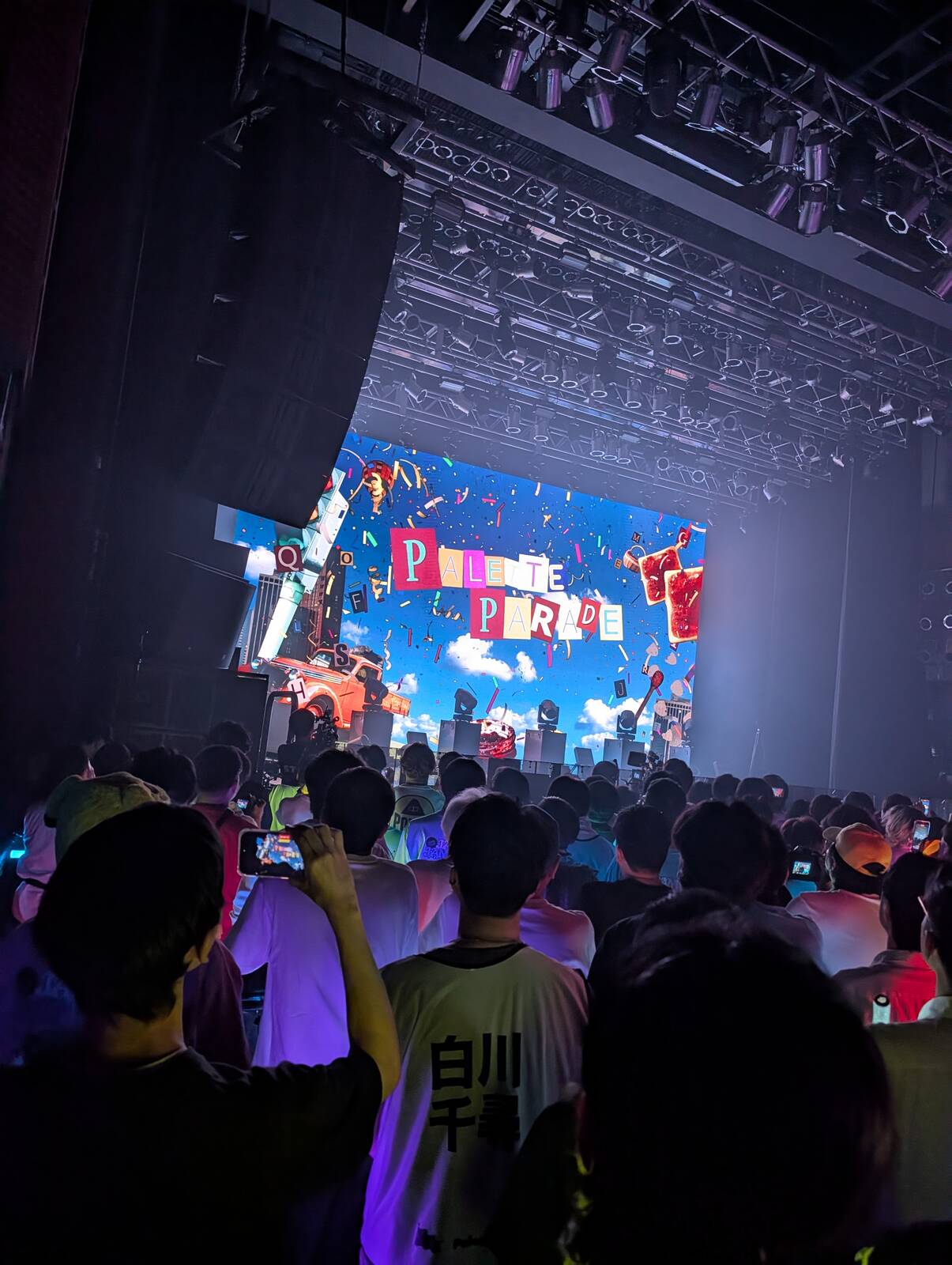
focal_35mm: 24
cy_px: 632
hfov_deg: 56.9
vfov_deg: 71.5
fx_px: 878
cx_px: 476
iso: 302
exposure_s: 1/116
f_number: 1.68
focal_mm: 6.9
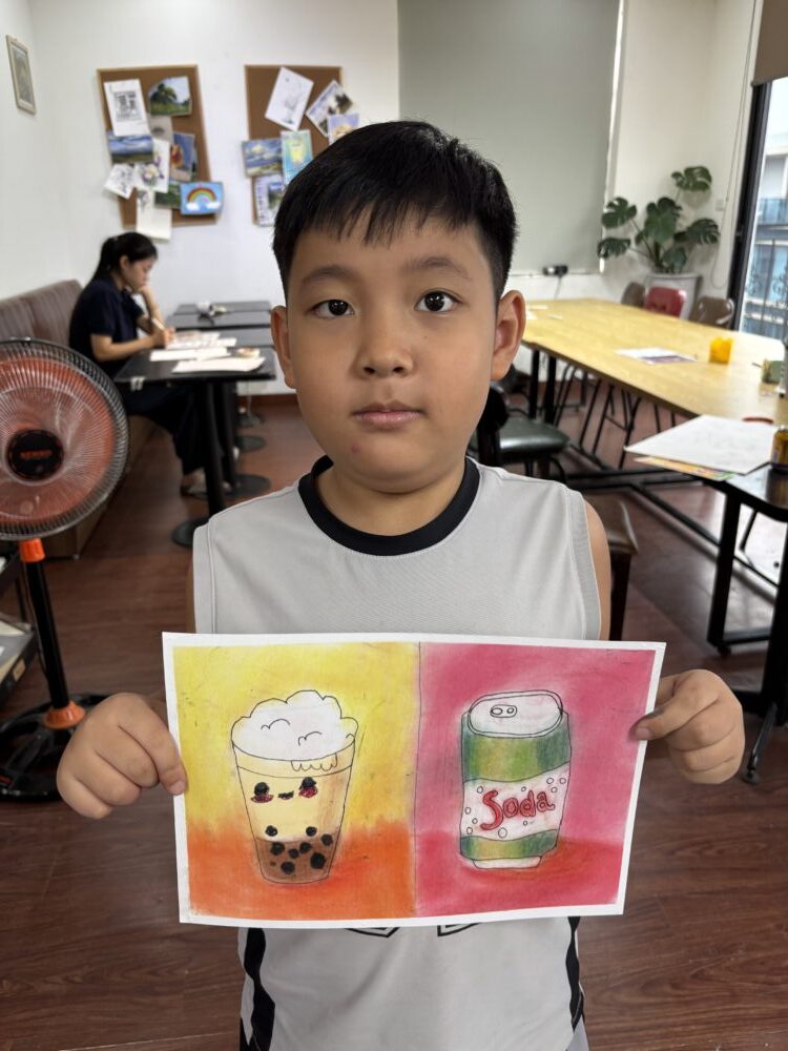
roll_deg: +0.7
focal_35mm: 26
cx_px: 394
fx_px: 789
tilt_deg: -22.5
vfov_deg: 67.3
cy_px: 526
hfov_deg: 53.1
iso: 125
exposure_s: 1/100
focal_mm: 5.96
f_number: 1.6
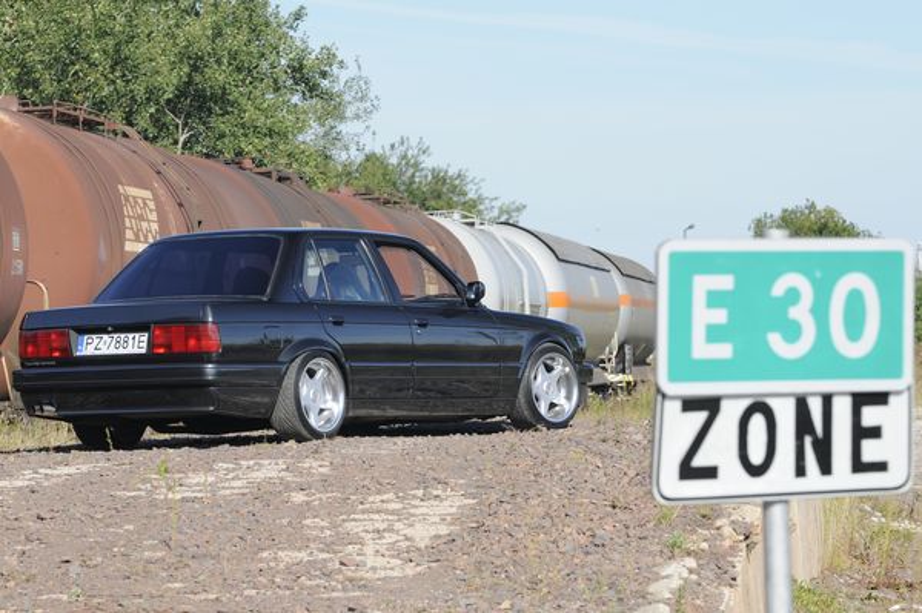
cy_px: 306
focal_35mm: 174
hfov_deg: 11.8
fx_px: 4453
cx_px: 461
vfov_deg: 7.9
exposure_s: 1/100
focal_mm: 116
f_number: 8
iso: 200
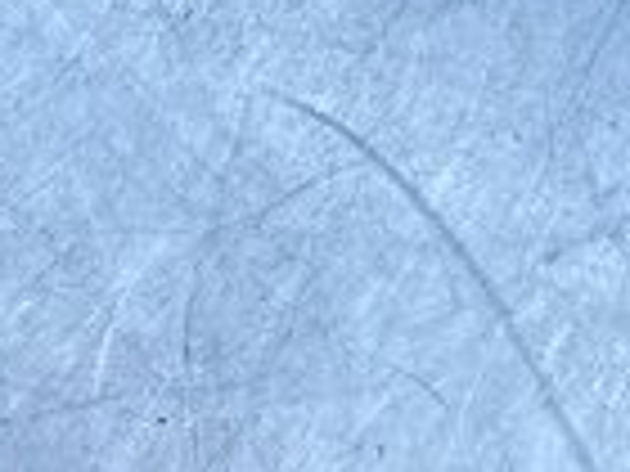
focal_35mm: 119
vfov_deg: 10.0
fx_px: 2166
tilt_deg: -56.1
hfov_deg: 15.8
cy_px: -850
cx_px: 810
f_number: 1.8
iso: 32
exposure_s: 1/1016
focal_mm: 4.25
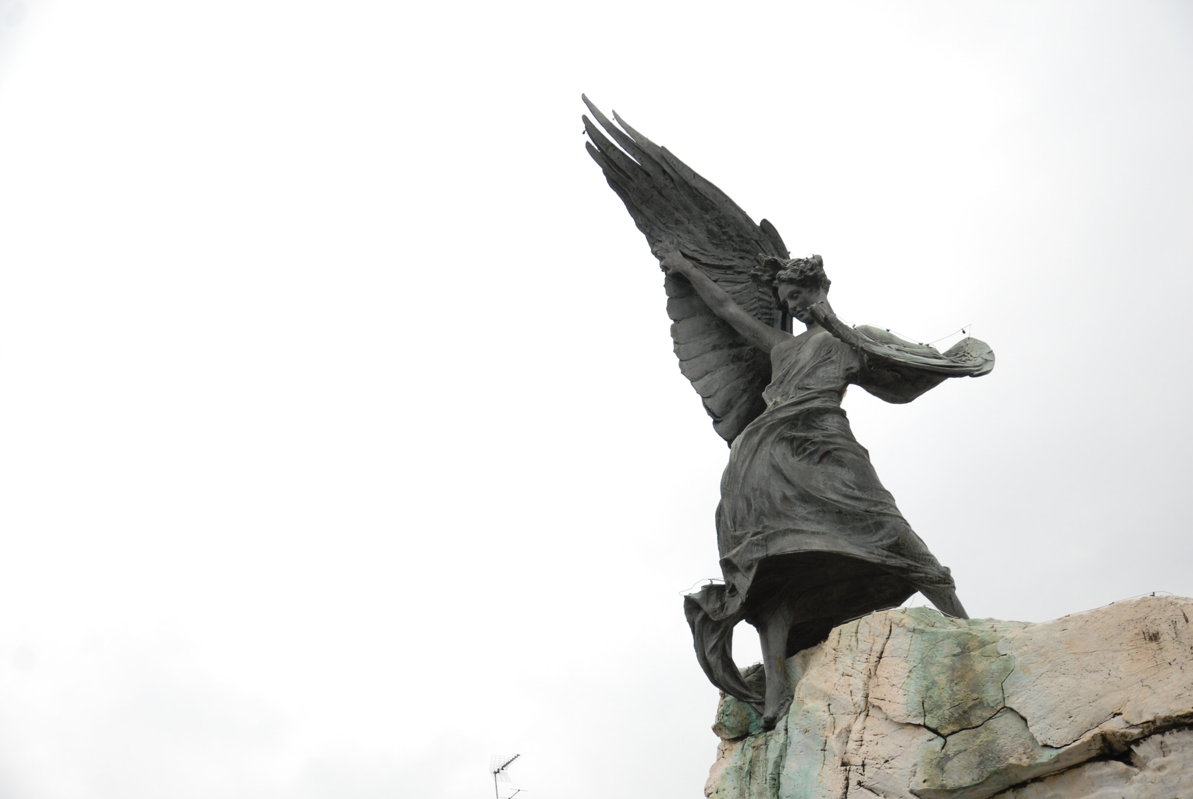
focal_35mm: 60
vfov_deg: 22.7
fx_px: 1991
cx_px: 596
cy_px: 400
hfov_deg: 33.4
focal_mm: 40
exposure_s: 1/400
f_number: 5
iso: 250
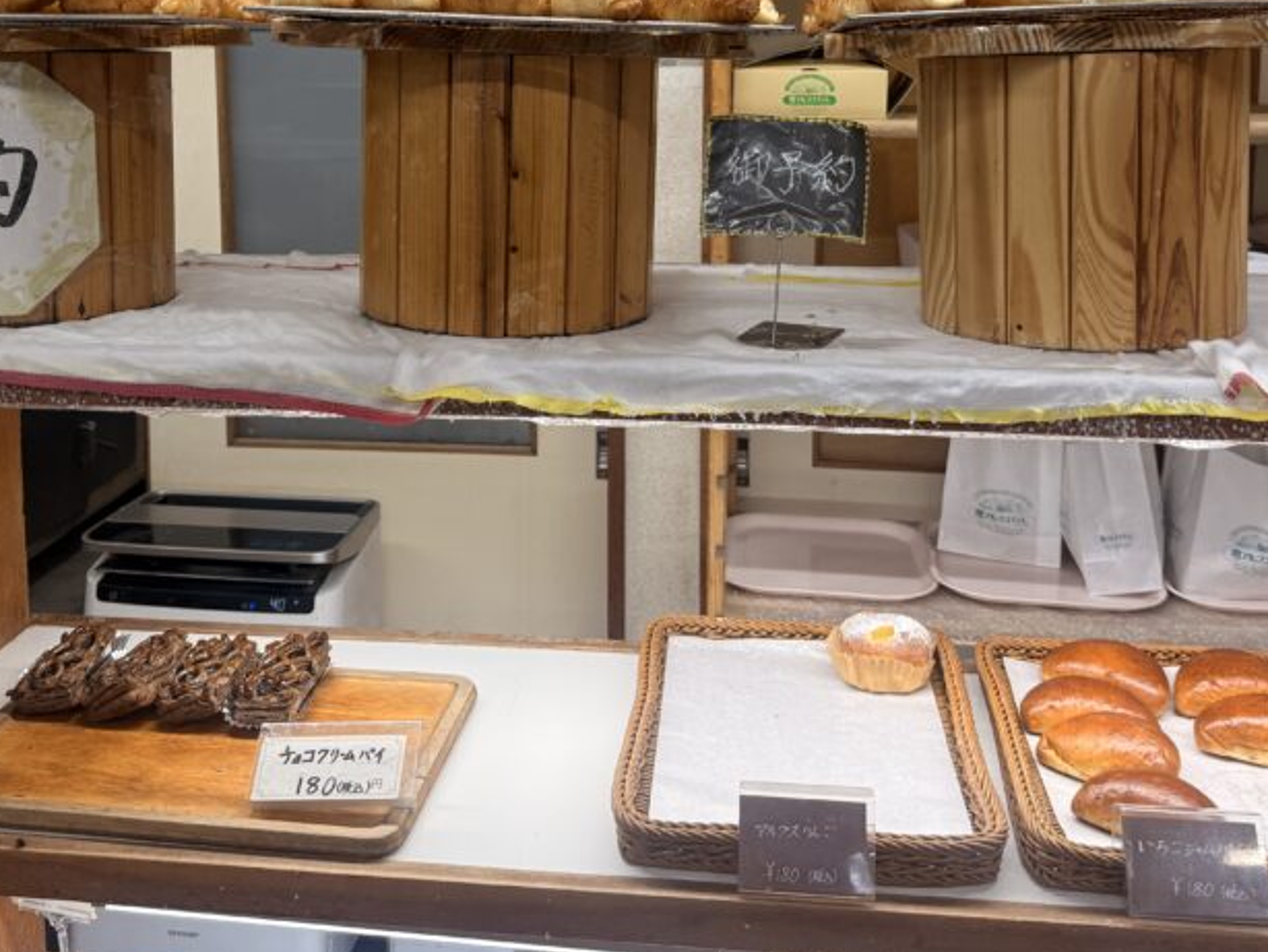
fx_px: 1466
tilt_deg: -7.3
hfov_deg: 46.7
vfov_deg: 35.0
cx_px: 580
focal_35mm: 40
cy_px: 204
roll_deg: -1.5
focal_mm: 6.76
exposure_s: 1/142
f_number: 1.78
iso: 80
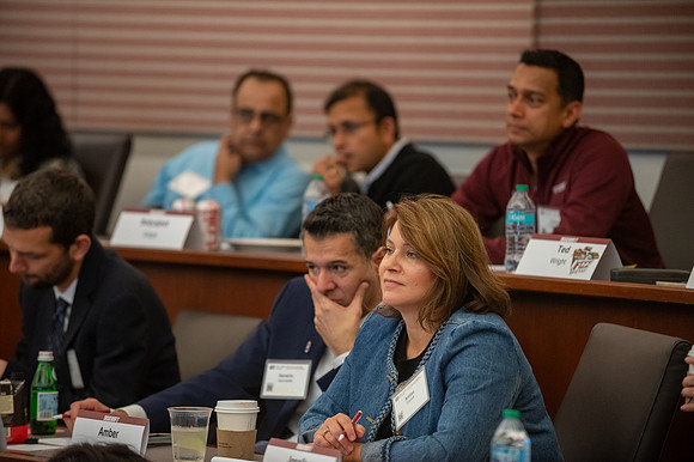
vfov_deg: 6.9
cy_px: 231
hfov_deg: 10.3
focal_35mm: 200
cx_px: 347
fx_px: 3857
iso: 2000
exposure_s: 1/160
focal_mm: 200
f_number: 2.8
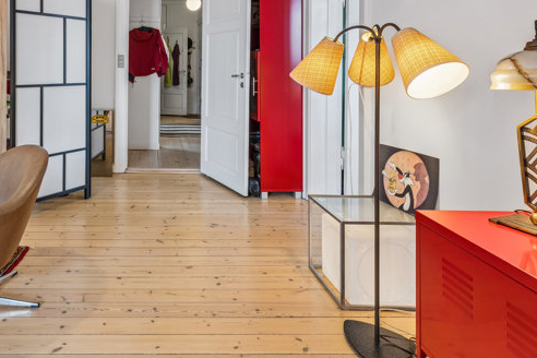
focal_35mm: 26
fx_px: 388
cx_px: 152
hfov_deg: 66.2
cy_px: 69
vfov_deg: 46.8
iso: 160
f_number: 11
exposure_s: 1/1.67
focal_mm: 16
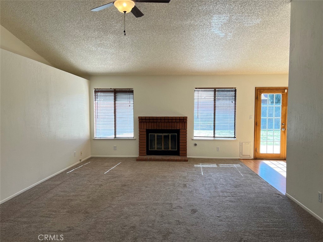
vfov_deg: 53.1
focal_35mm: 26
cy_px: 121
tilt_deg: -2.4
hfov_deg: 67.3
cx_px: 162
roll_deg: +0.2
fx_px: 243
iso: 50
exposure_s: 1/169
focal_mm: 5.7
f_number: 1.5
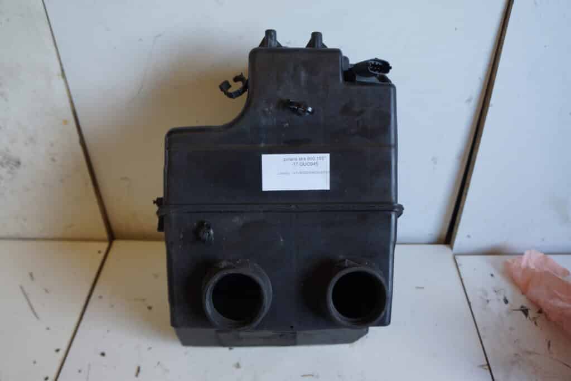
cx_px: 286
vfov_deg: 47.9
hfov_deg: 67.4
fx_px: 428
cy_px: 190
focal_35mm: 27
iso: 320
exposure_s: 1/60
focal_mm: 18
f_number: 4
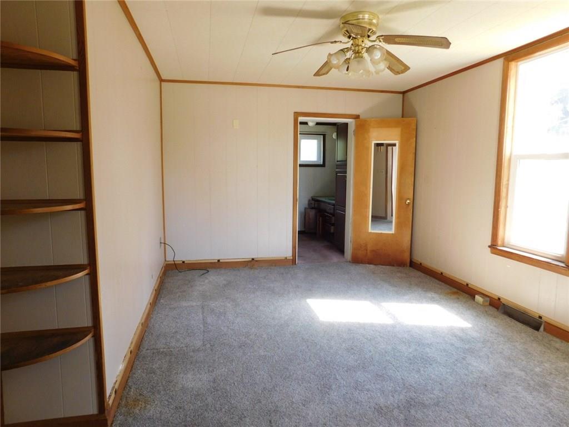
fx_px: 378
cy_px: 214
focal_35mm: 23
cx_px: 284
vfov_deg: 58.9
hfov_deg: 73.9
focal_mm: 4
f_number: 3
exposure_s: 1/30
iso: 180
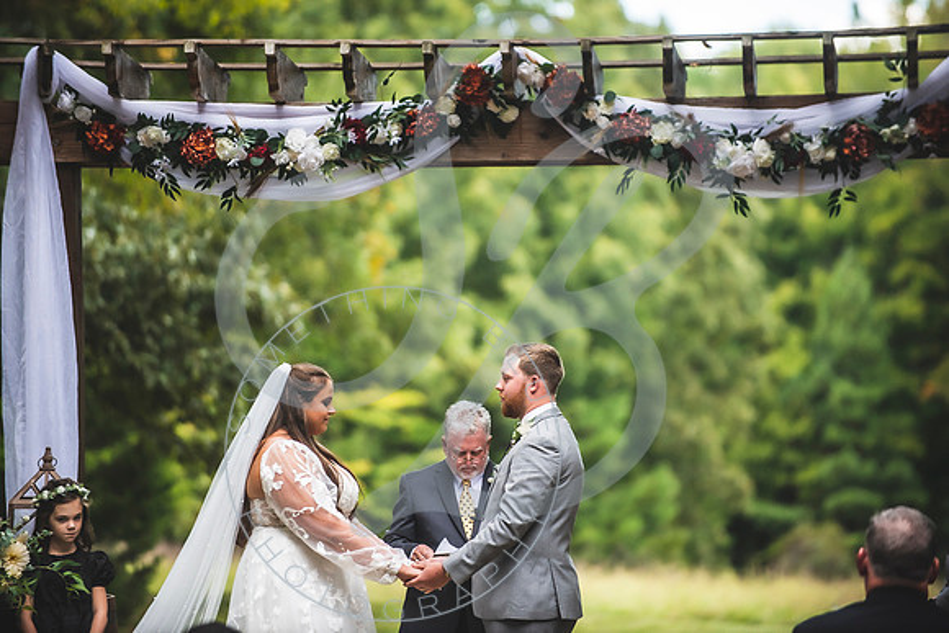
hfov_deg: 10.3
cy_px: 316
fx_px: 5273
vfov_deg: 6.9
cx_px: 474
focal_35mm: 200
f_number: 2.8
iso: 640
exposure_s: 1/640
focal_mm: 200
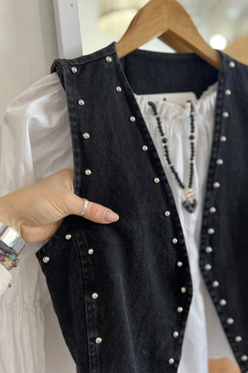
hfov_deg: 46.3
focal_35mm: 28
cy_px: 188
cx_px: 136
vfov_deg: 65.5
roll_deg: +3.0
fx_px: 290
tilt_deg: -11.2
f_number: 1.5
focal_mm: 5.7
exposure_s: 1/68
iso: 125
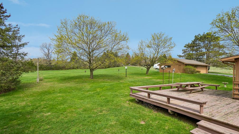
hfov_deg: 99.4
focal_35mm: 16
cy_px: 74
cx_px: 118
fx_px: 101
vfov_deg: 66.9
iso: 100
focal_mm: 10
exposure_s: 1/250
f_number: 8
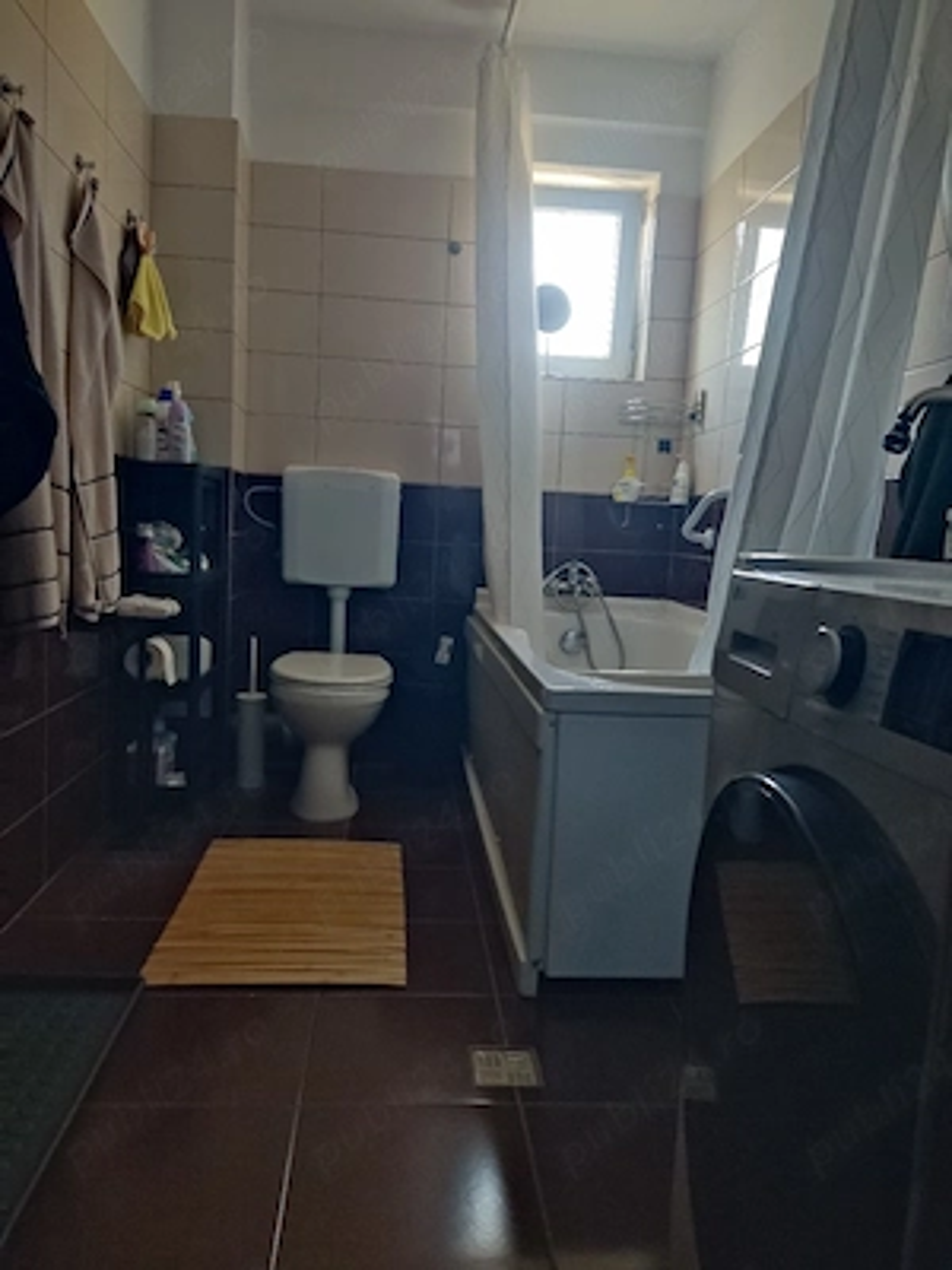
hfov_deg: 54.9
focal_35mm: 25
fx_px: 917
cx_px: 476
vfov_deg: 69.4
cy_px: 635
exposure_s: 1/33
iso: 702
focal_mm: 4.71
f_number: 1.79
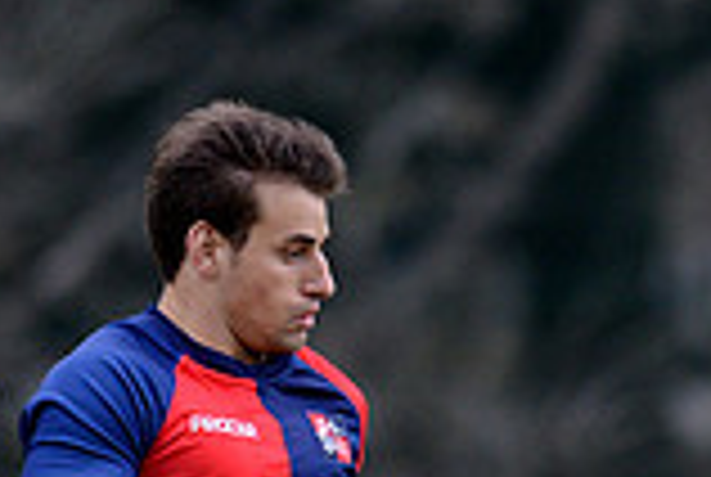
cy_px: 848
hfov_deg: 1.3
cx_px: 1017
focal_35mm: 1537
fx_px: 30413
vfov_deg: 0.9
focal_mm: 420
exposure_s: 1/800
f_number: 4
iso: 2200
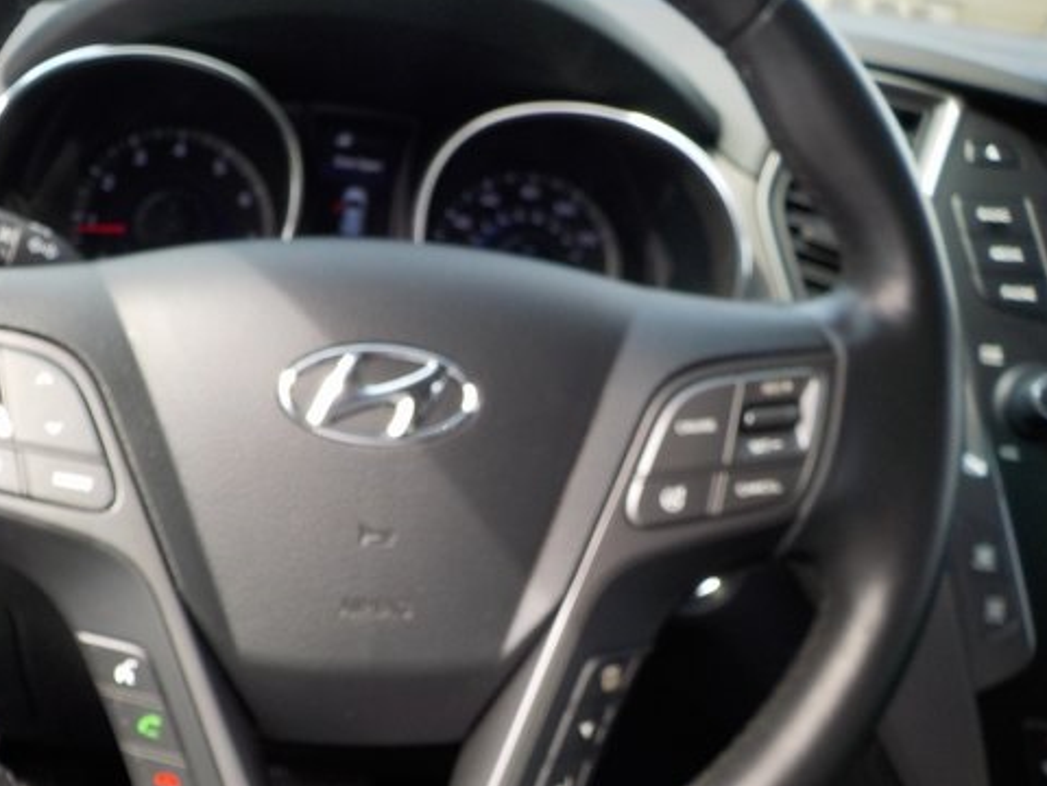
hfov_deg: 46.4
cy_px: 402
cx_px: 393
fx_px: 1210
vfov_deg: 36.0
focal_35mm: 40
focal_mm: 4.1
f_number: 3.3
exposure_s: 1/160
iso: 125
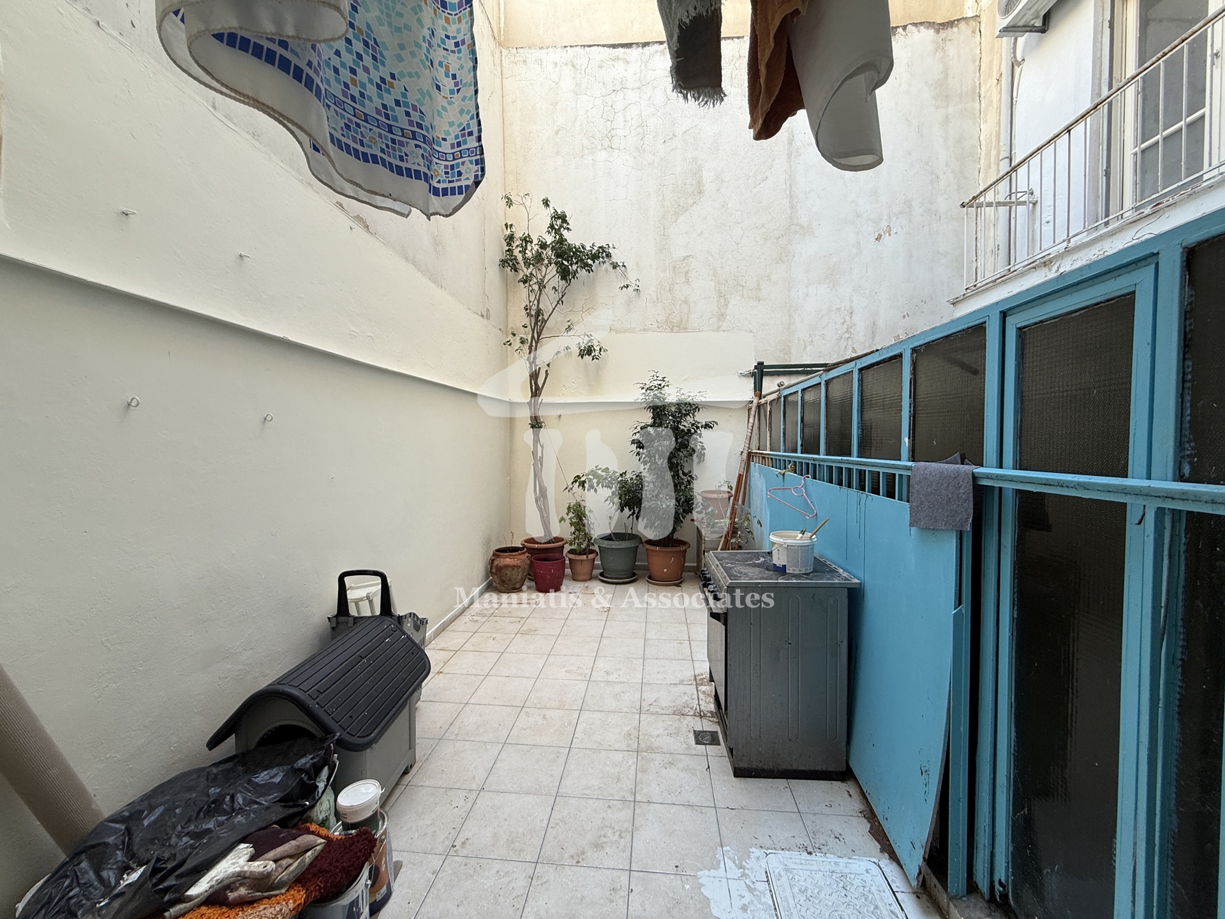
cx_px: 612
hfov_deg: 102.1
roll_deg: +0.2
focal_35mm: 14
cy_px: 460
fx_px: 495
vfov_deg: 85.7
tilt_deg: -1.0
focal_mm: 2.22
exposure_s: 1/99
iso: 64
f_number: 2.2
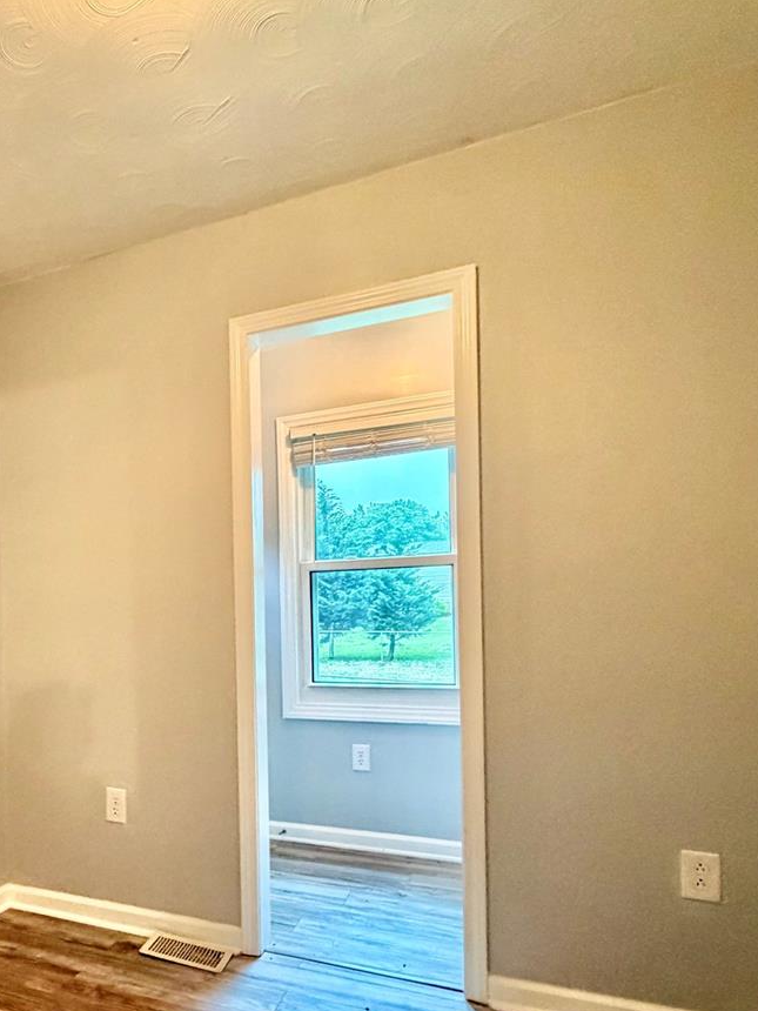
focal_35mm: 25
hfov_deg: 50.7
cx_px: 127
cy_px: 632
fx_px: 730
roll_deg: +1.9
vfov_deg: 68.3
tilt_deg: -1.4
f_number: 2.2
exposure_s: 1/60
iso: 640
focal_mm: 2.22
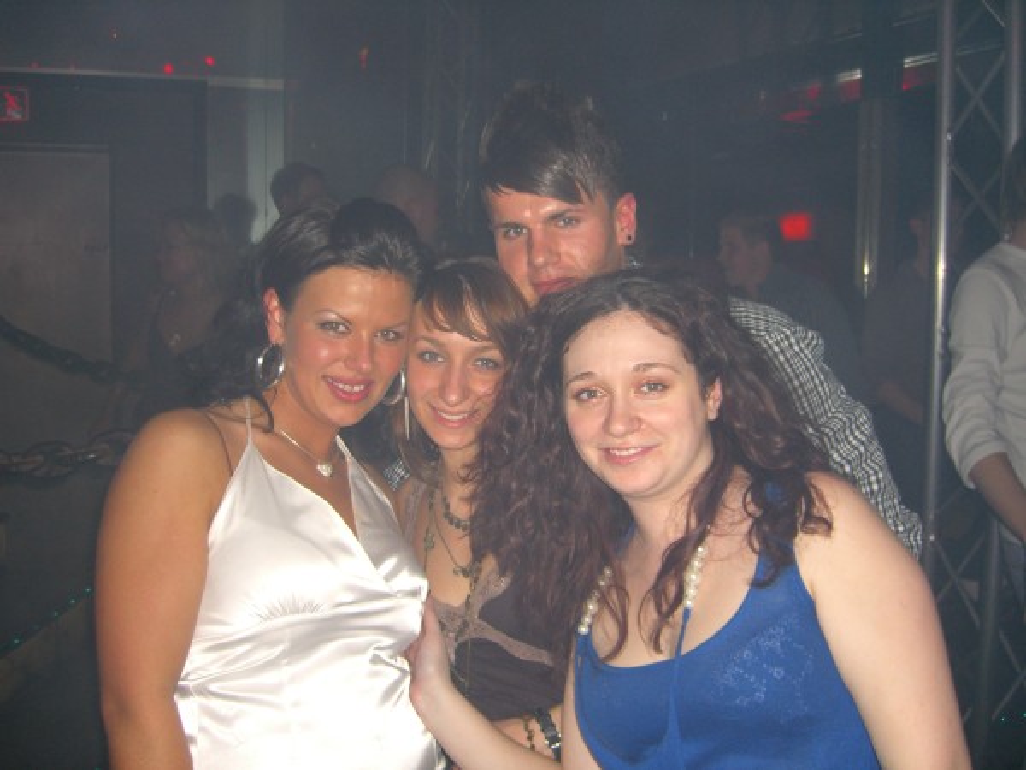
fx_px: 1126
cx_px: 513
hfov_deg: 49.0
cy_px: 385
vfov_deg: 37.7
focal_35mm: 38
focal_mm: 7.9
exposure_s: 1/60
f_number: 2.8
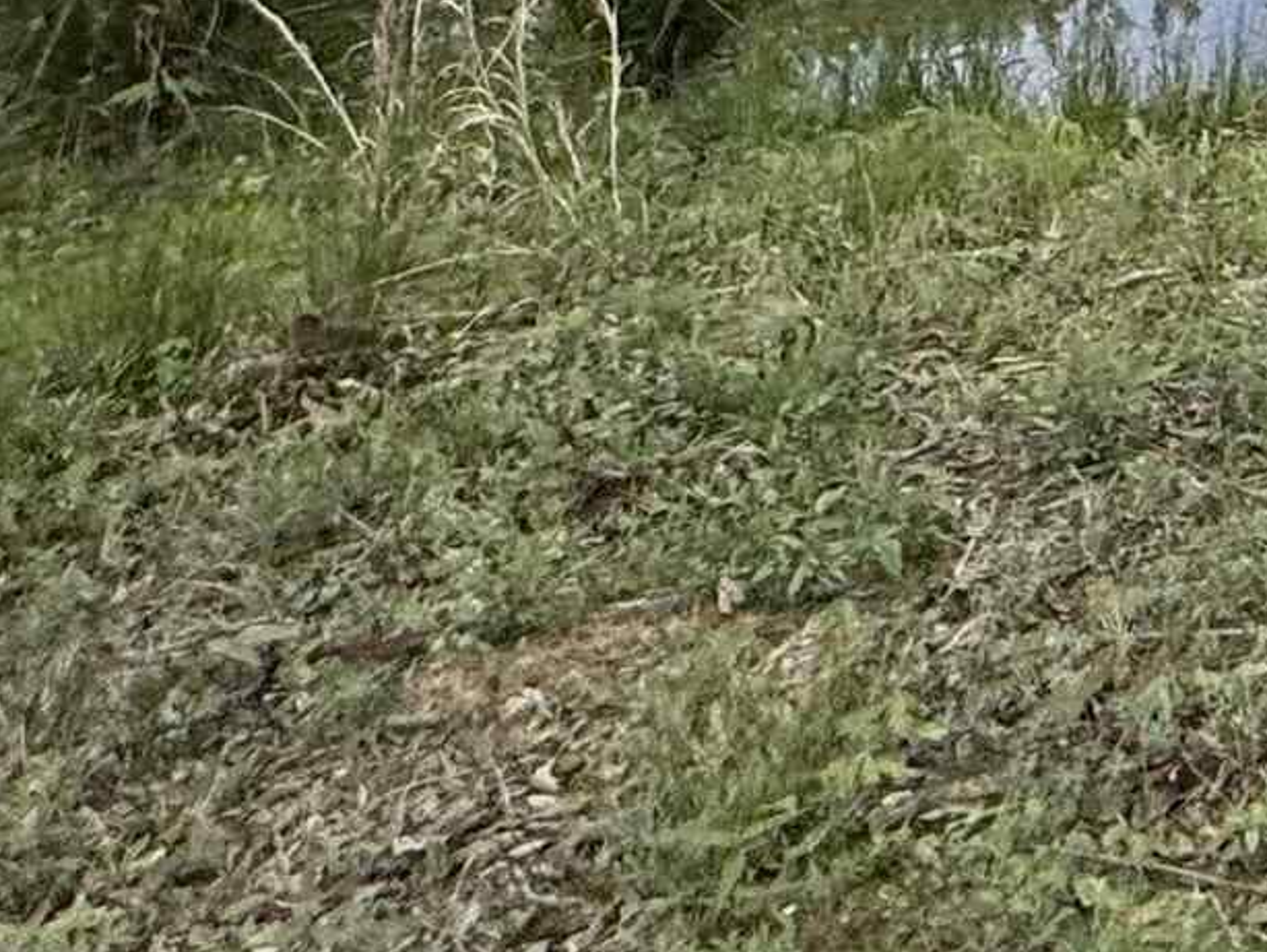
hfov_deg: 22.4
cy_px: -1041
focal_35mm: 70
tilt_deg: -1.8
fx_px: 2563
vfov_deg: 15.8
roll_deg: +1.7
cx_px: 1942
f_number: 2.2
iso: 40
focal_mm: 2.22
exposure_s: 1/956
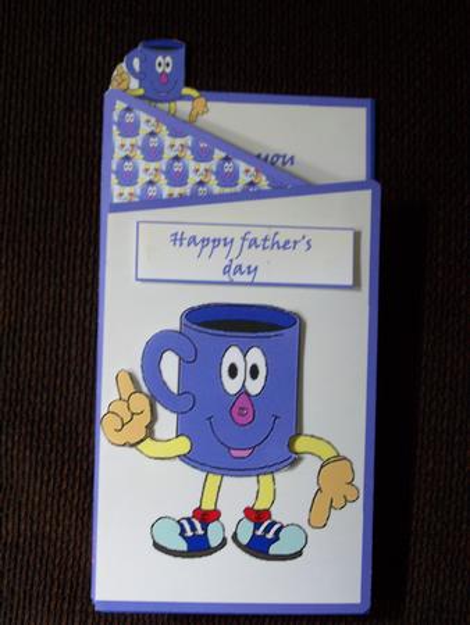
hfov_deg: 18.0
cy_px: 312
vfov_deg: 23.8
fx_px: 1483
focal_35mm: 82
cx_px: 235
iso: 160
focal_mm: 13.7
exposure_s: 1/30
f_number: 3.2
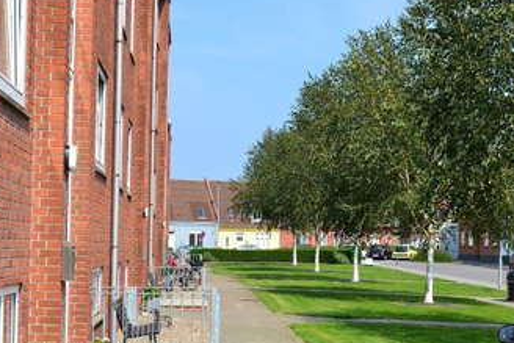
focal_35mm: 73
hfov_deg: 27.7
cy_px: 197
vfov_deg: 18.7
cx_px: 281
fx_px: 1043
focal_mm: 38
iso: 400
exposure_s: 1/400
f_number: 11
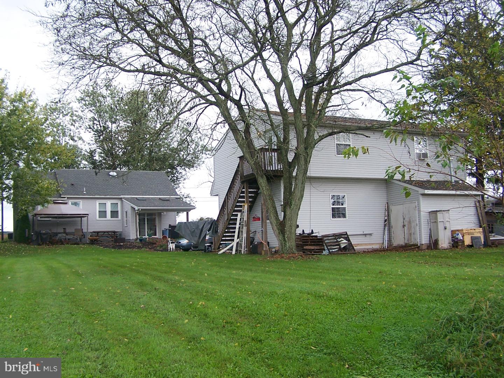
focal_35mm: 38
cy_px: 189
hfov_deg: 49.0
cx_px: 252
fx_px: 553
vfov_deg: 37.7
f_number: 2.8
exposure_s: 1/125
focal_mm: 6.3
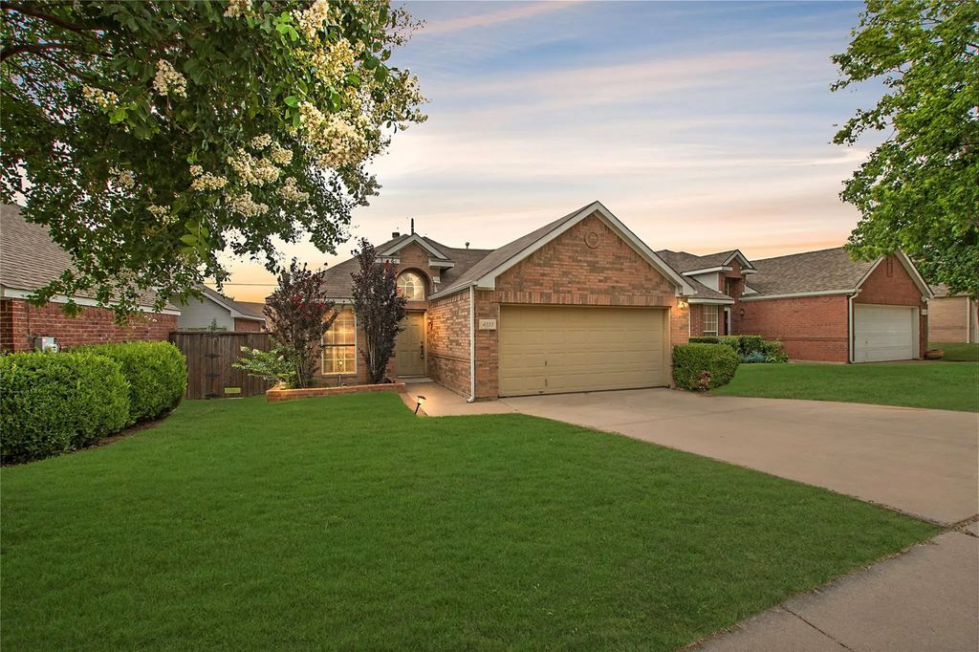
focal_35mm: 15
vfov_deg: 77.3
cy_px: 326
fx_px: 408
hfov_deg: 100.4
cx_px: 490
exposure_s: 1/200
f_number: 8
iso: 100
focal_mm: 10
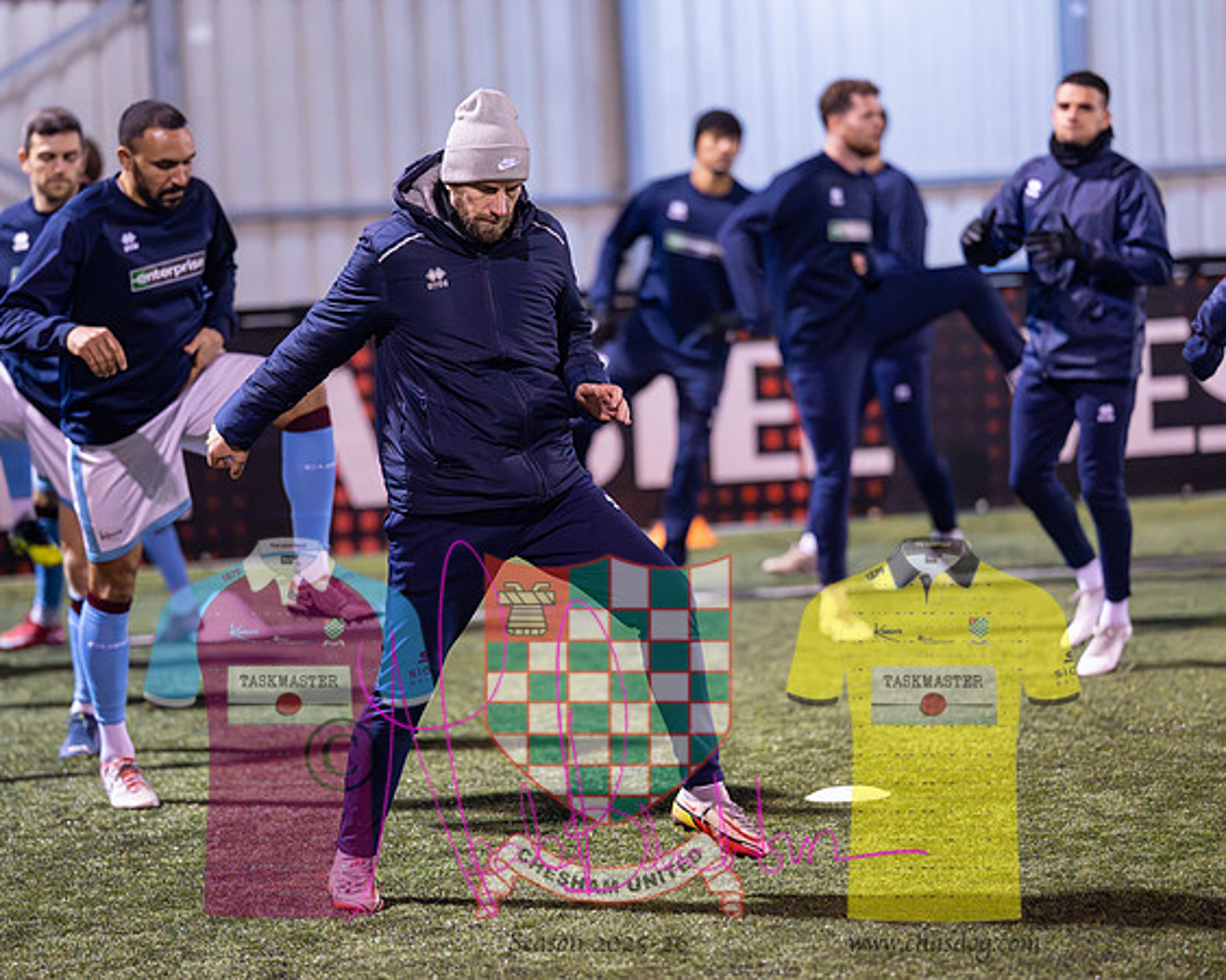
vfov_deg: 10.2
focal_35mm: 152
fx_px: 5516
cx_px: 577
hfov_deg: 12.7
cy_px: 490
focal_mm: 135
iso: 8000
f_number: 1.8
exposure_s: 1/1600
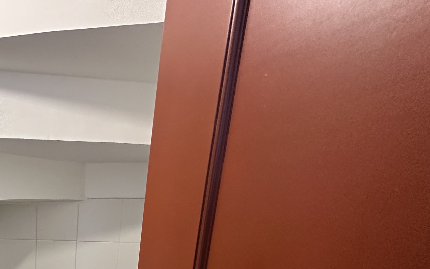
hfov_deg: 49.2
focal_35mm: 32
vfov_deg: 33.2
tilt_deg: -17.3
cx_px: 4
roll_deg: -0.2
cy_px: 312
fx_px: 375
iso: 250
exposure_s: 1/60
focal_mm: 2.22
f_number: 2.2
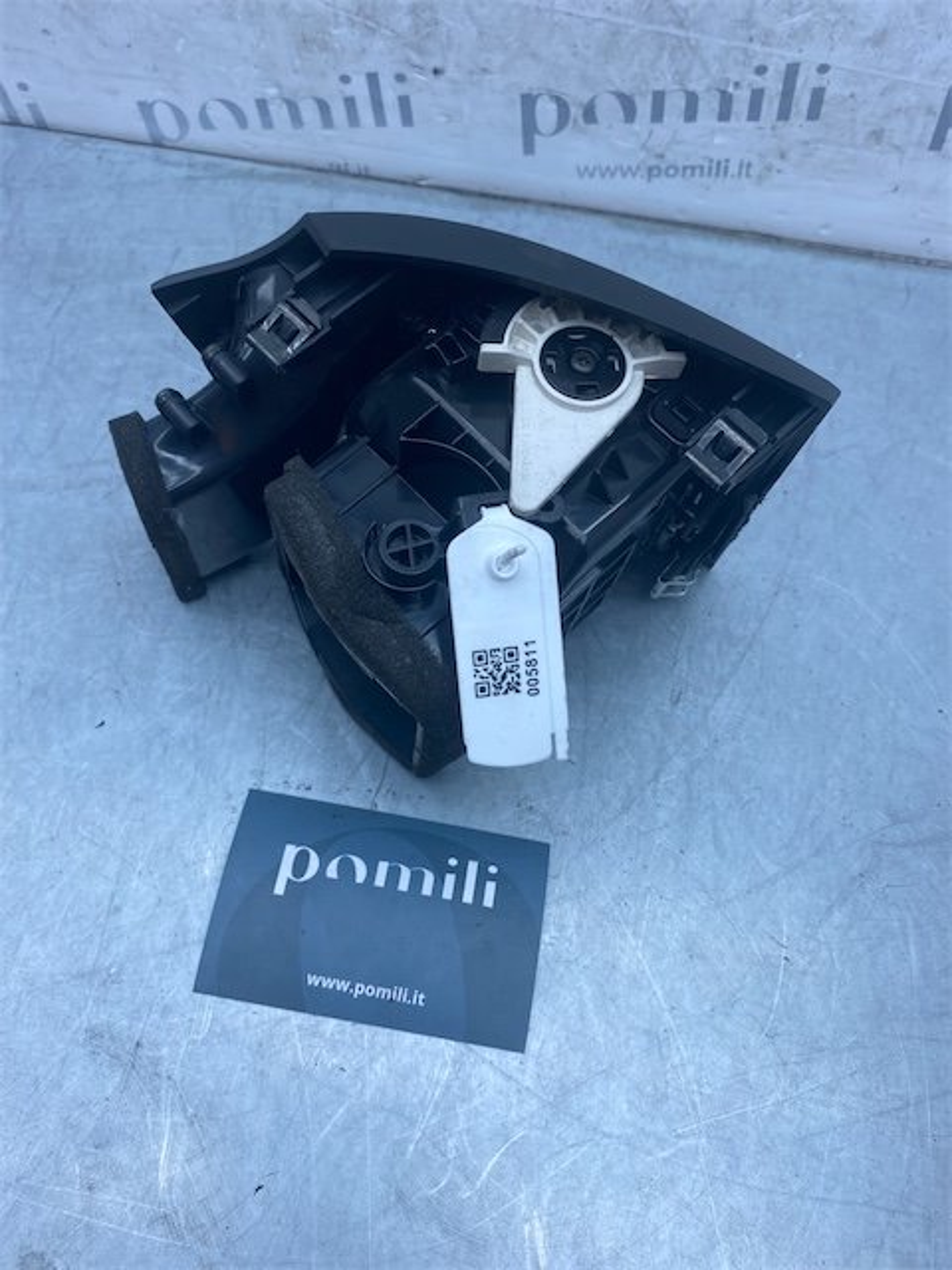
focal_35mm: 26
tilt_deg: -62.6
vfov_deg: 67.3
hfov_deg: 53.1
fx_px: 953
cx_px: 476
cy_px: 635
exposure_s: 1/816
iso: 32
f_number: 1.8
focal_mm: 4.25
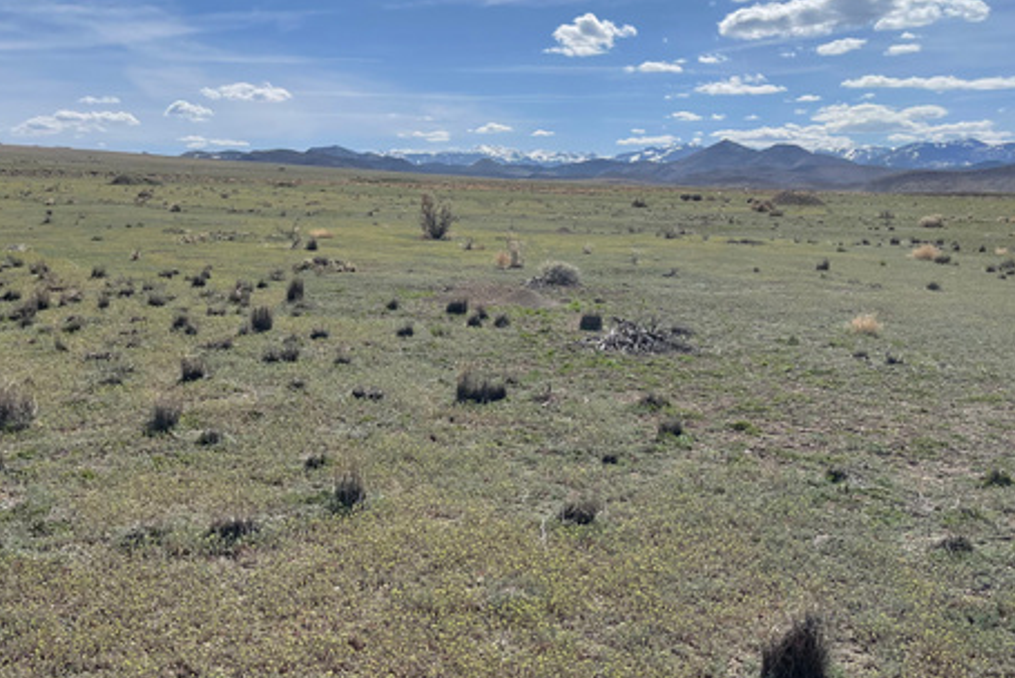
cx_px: 413
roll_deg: +1.5
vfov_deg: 34.9
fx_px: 1072
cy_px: 245
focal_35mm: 38
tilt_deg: -1.7
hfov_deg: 50.4
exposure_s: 1/7937
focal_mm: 5.1
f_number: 1.6
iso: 32
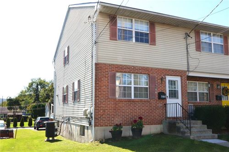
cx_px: 114
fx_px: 238
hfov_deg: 51.4
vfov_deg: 35.3
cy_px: 76
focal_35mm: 38
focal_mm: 25
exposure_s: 1/250
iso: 2000
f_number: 25
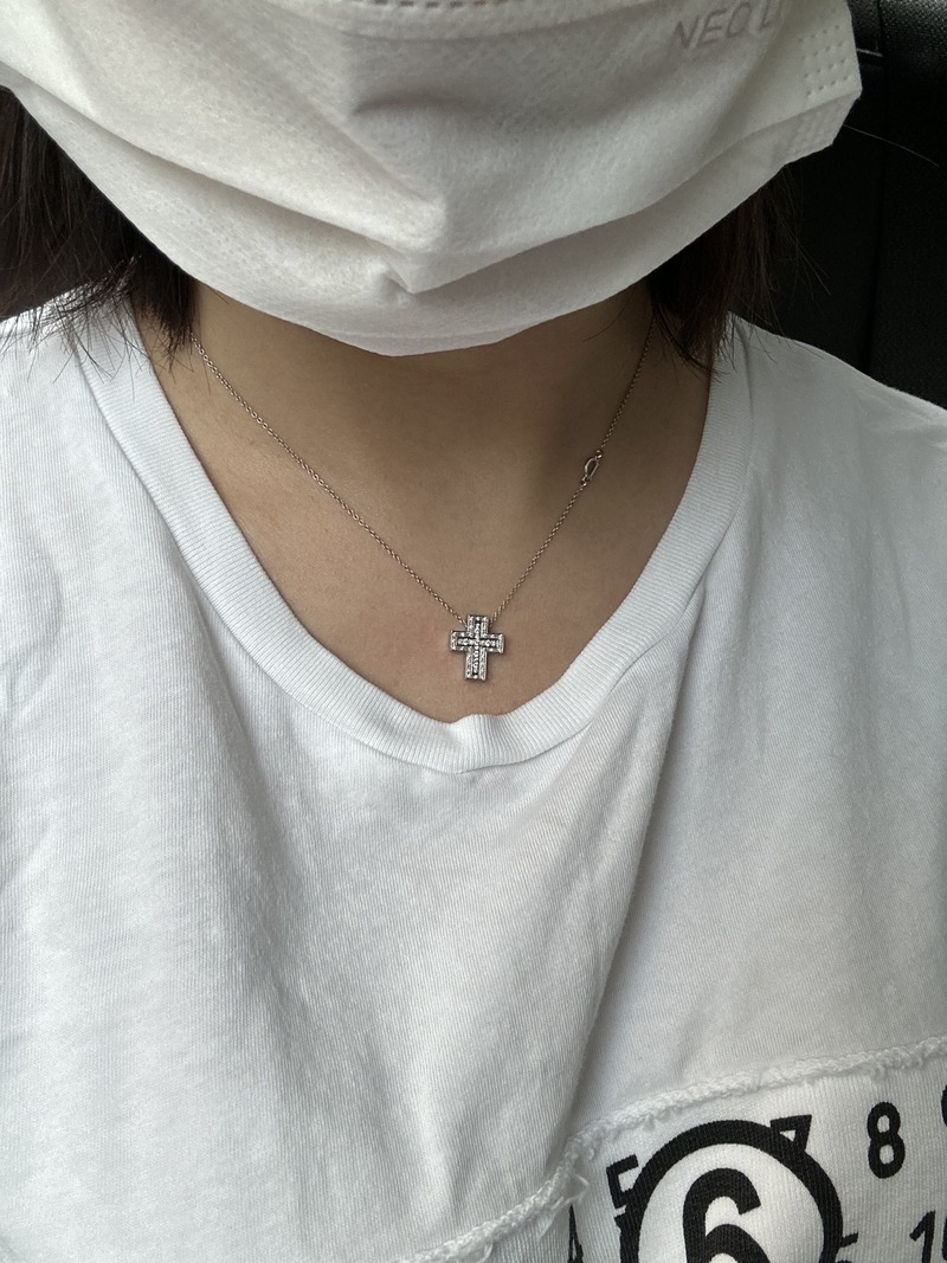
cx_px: 474
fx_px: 1095
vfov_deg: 60.0
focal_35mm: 30
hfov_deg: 46.8
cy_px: 632
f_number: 1.9
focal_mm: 2.69
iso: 80
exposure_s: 1/109
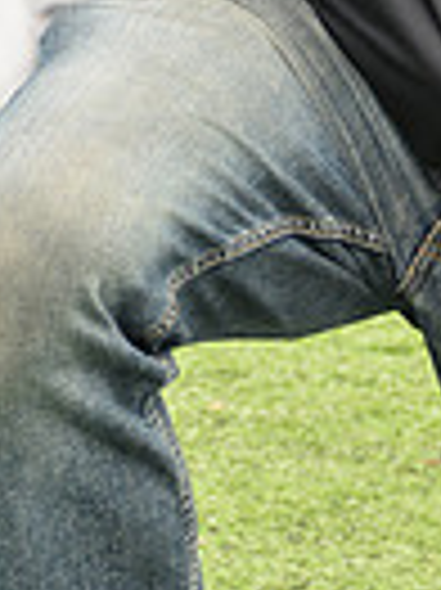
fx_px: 10498
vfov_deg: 3.2
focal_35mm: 617
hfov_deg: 2.4
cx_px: 349
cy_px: -374
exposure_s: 1/200
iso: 250
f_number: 8
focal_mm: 145
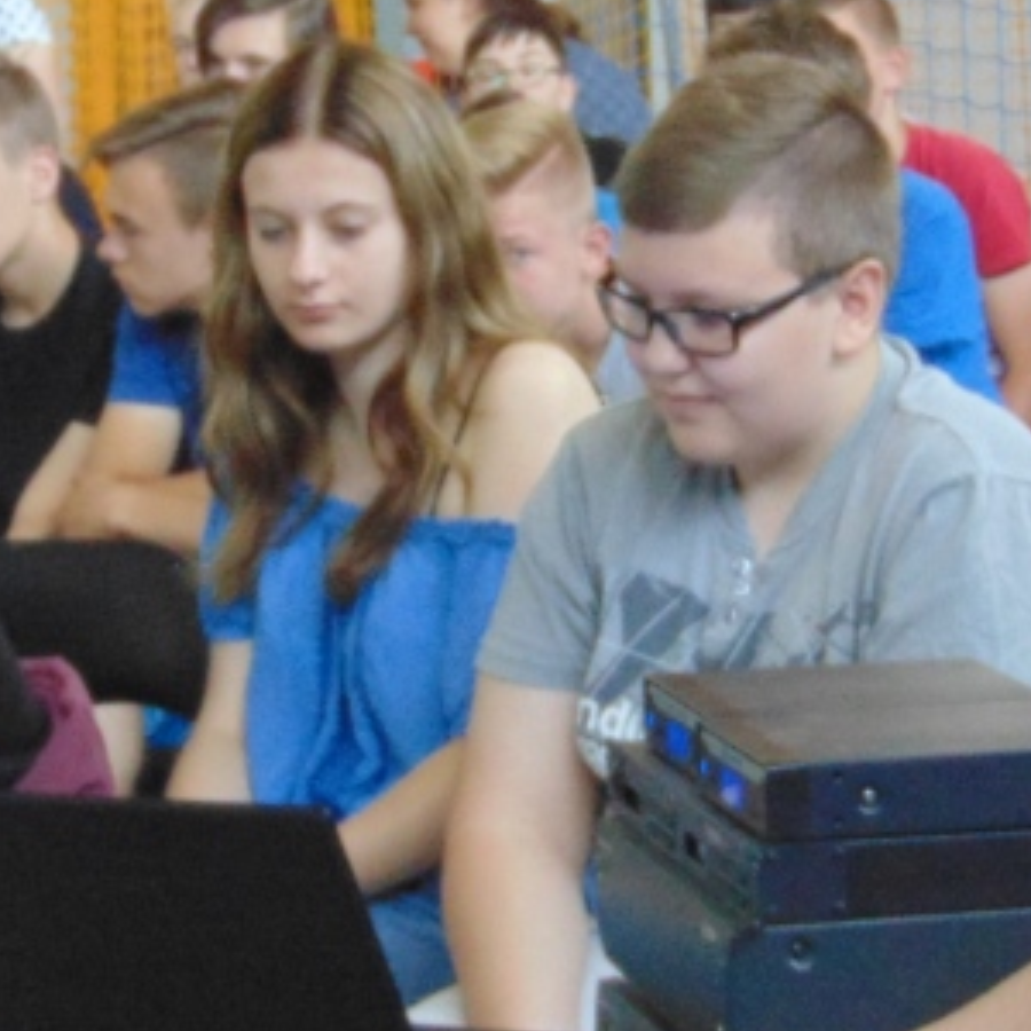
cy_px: 625
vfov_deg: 8.2
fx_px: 7211
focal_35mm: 214
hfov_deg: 8.2
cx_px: 591
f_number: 3.7
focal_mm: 12.8
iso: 400
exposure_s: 1/15
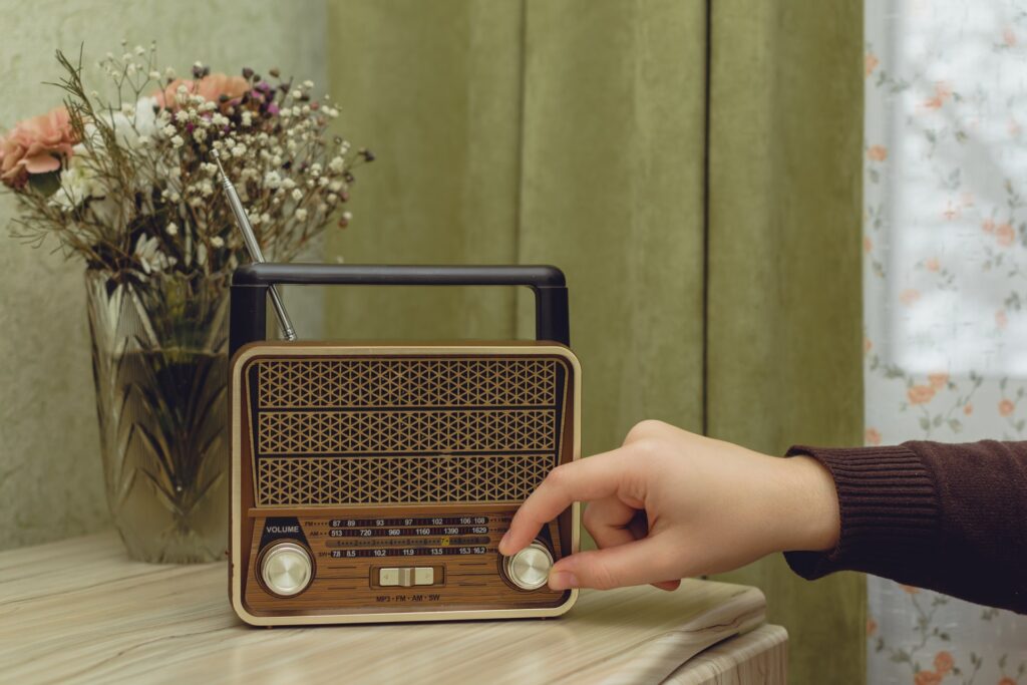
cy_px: 342
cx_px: 514
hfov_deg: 37.8
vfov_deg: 25.8
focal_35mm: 52
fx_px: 1498
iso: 100
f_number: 3.2
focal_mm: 35
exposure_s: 1/160
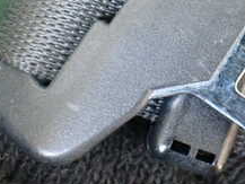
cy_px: -18
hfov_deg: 23.4
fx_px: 588
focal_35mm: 83
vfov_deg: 17.2
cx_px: 168
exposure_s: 1/100
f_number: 2.3
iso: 800
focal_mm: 5.4
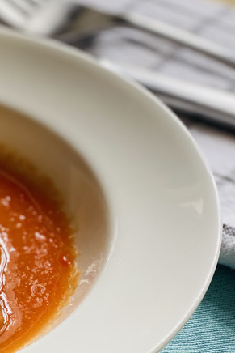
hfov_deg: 10.3
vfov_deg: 16.0
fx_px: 1242
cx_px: -160
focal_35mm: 127
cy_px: 278
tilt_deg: -41.3
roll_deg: +3.6
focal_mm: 6
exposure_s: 1/122
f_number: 2
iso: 64
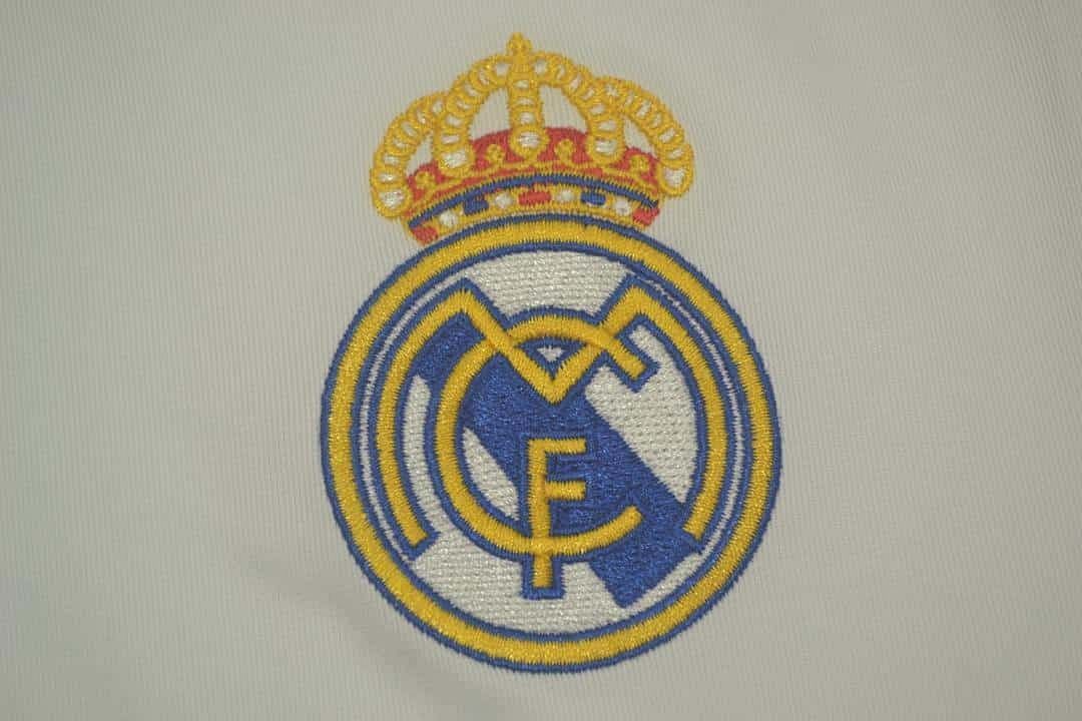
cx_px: 541
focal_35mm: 82
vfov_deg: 16.6
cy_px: 360
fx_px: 2479
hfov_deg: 24.6
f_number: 5.6
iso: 200
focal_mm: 55
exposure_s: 1/100
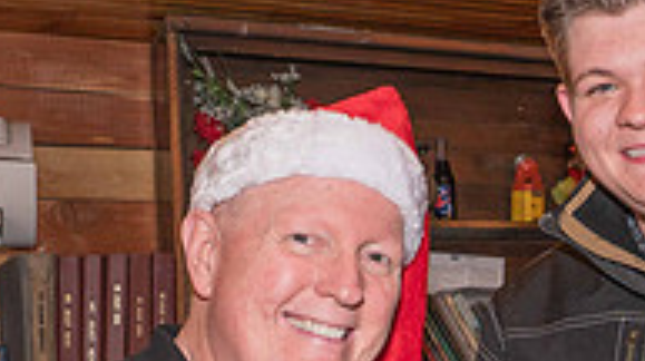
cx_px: 789
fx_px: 1401
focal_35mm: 82
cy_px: 369
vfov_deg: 14.4
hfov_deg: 23.5
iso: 500
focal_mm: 26
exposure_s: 1/100
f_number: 7.1
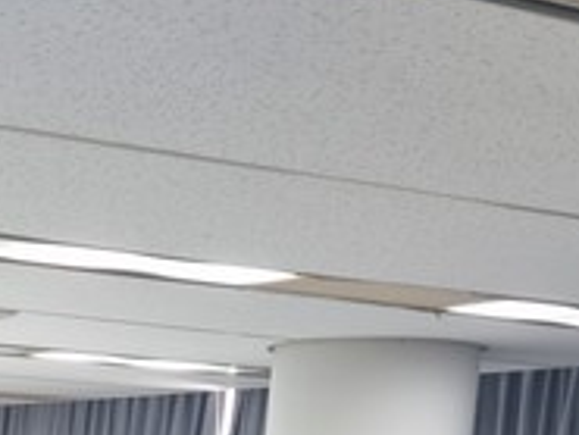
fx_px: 1573
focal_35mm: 94
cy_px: 699
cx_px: -329
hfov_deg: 18.2
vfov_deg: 14.4
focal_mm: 5.4
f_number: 1.8
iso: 200
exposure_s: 1/120
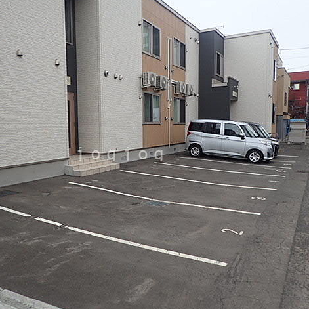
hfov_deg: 53.6
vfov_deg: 54.0
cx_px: 121
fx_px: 303
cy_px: 154
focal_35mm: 30
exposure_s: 1/1600
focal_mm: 4.5
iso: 100
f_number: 2
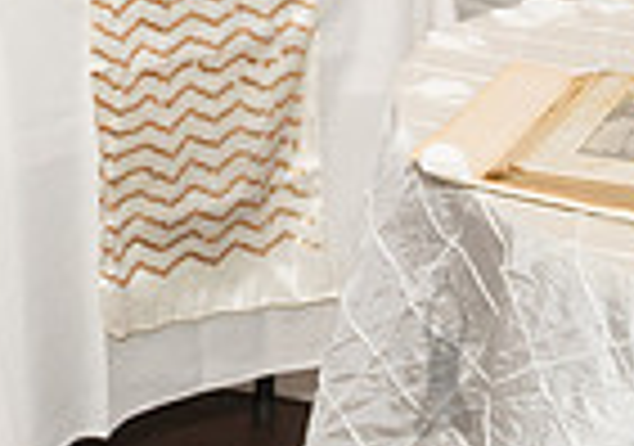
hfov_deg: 14.7
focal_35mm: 119
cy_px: -407
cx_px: -525
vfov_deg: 11.0
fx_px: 2130
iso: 2500
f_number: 4
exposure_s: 1/400
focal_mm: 24
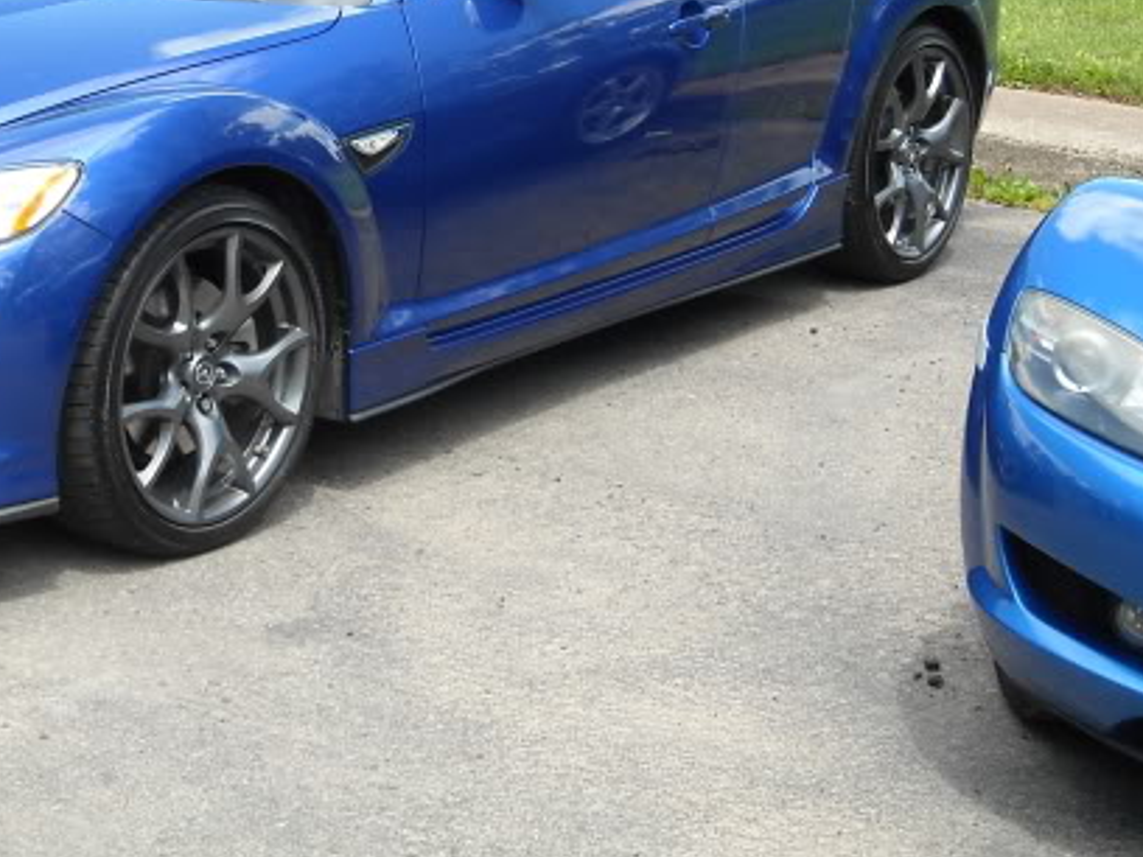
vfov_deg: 15.2
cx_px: 269
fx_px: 3170
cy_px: 62
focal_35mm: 96
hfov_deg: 20.3
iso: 64
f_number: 3.2
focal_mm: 7.92
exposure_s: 1/284
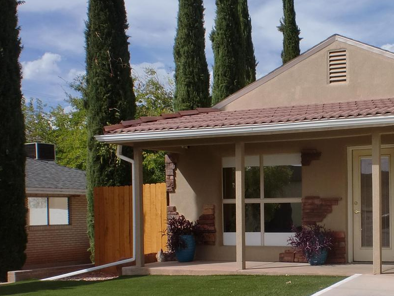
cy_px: 236
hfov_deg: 31.1
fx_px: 683
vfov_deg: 24.1
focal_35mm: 60
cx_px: 336
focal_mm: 6.3
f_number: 5.6
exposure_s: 1/640
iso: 64
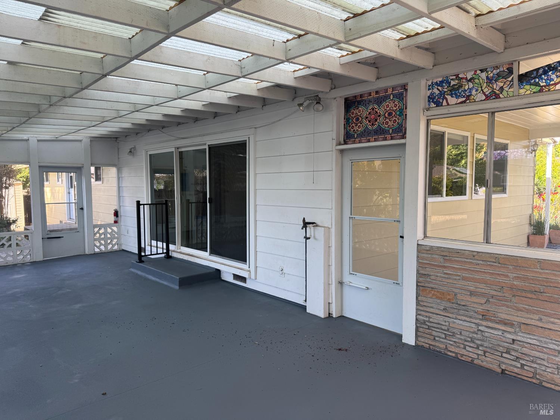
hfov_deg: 71.6
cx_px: 280
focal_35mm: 24
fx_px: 388
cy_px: 210
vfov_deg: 56.8
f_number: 1.78
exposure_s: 1/205
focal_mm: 6.76
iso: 64
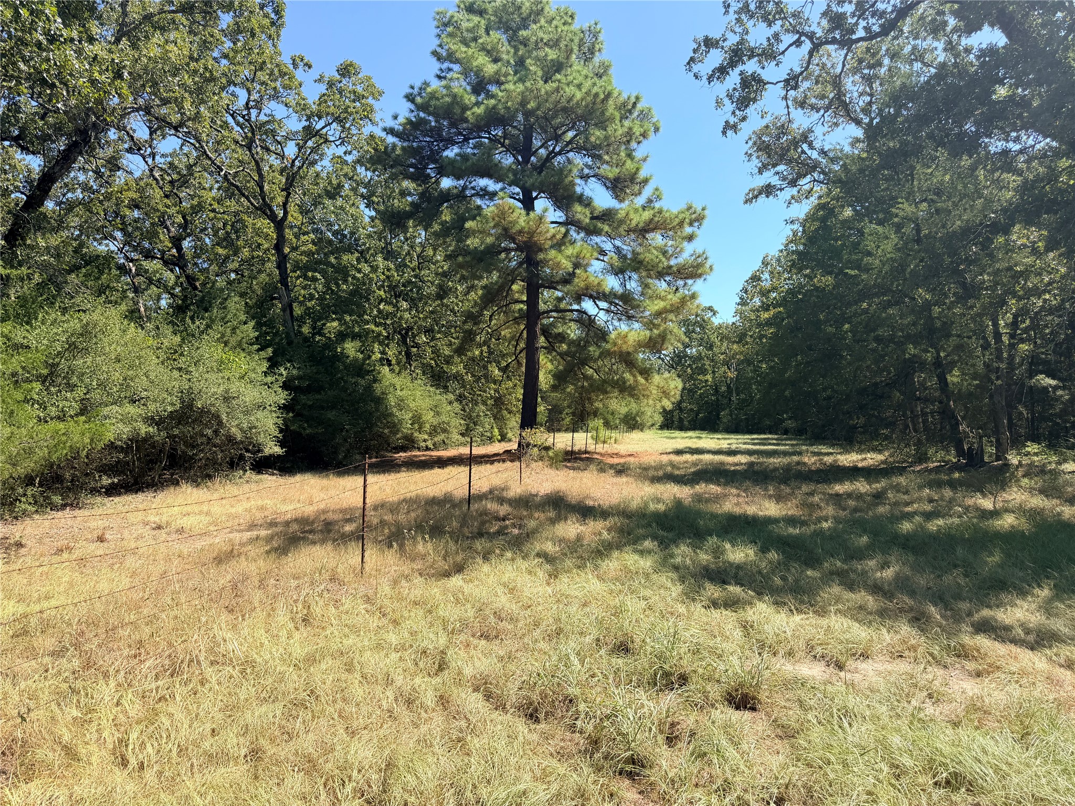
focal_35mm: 24
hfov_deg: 71.6
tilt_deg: +0.4
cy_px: 403
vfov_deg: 56.8
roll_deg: +0.8
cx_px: 538
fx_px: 745
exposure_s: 1/2525
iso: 80
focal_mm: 6.76
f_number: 1.78
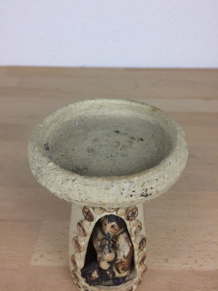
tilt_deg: -37.1
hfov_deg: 48.2
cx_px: 109
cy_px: 146
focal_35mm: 29
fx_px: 244
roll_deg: +1.0
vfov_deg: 61.7
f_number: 2.2
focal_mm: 4.15
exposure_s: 1/100
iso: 40
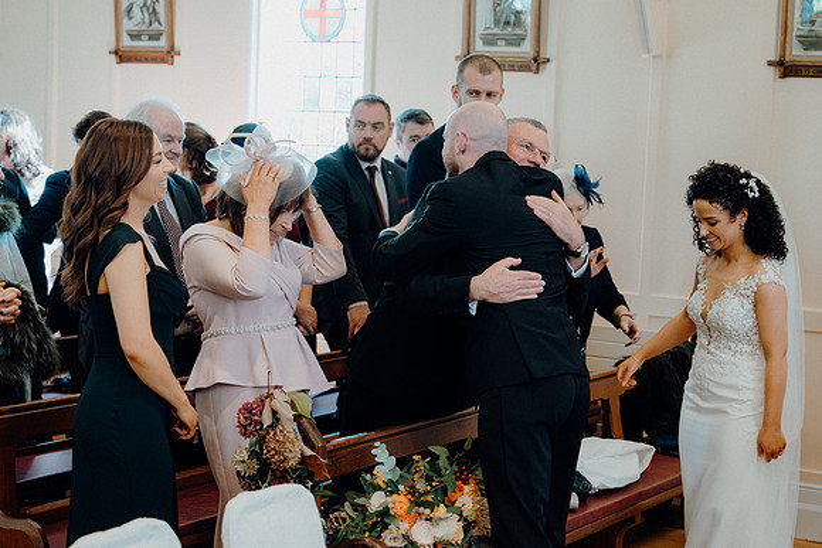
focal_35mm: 70
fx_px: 1599
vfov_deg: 19.5
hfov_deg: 28.8
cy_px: 274
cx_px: 411
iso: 2000
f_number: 3.5
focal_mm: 70
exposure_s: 1/160
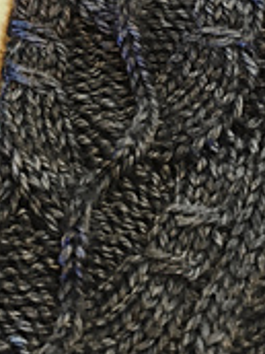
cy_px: -84
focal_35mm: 108
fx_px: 1102
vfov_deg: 17.3
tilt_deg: -71.7
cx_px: -6
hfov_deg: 13.5
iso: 200
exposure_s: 1/15
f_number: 2.2
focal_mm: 4.15
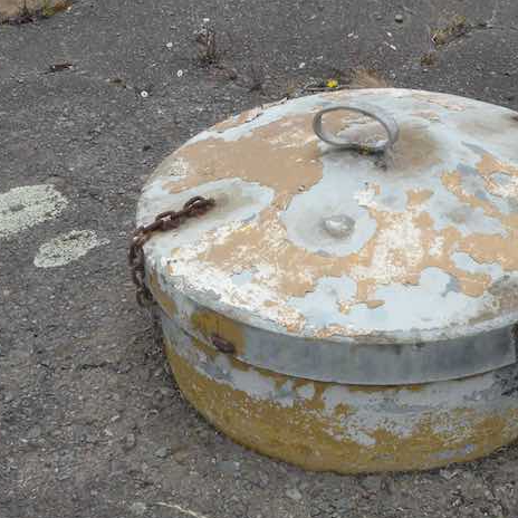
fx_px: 1084
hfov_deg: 26.7
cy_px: 333
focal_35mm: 64
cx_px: 358
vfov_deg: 26.8
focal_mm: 7.4
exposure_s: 1/306
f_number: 6.3
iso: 64
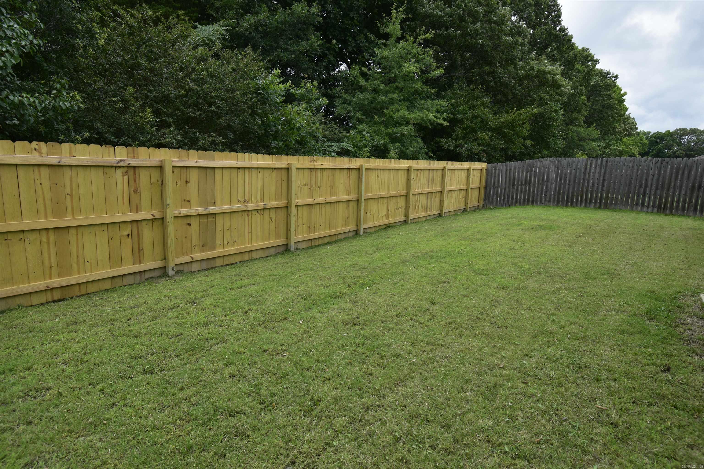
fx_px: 381
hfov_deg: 85.4
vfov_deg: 63.2
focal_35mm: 20
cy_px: 234
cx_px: 352
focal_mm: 13
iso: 200
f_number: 7.1
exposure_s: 1/400
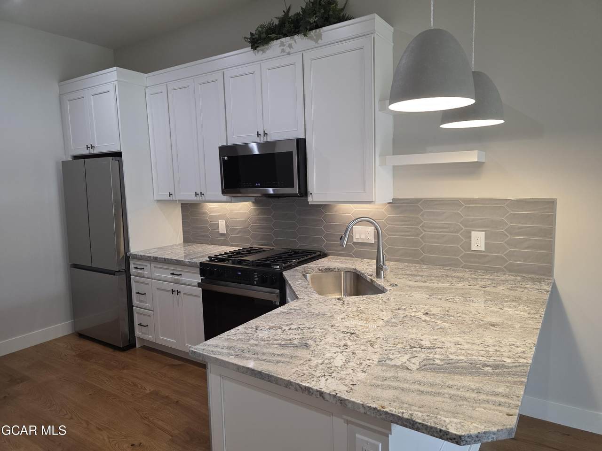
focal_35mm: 23
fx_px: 400
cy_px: 226
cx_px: 301
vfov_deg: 58.9
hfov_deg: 73.9
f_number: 1.7
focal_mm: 6.3
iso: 250
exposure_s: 1/120
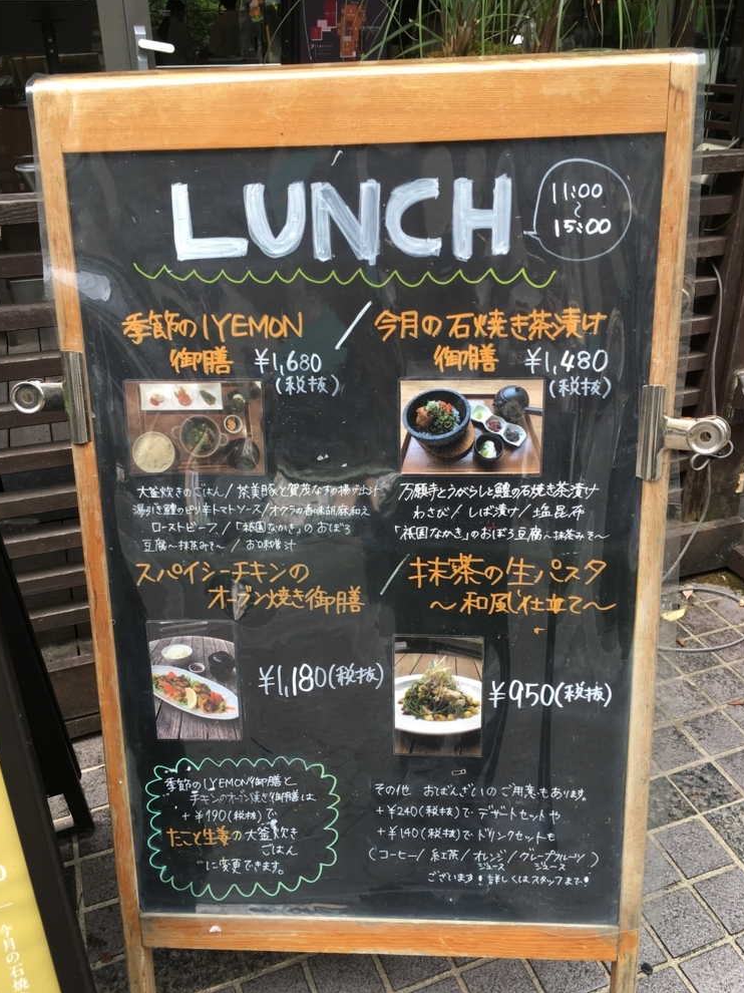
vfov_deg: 60.0
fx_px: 860
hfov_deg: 46.8
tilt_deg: -29.6
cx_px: 371
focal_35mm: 30
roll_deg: +1.3
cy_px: 513
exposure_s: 1/120
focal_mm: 4.15
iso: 25
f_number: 2.2
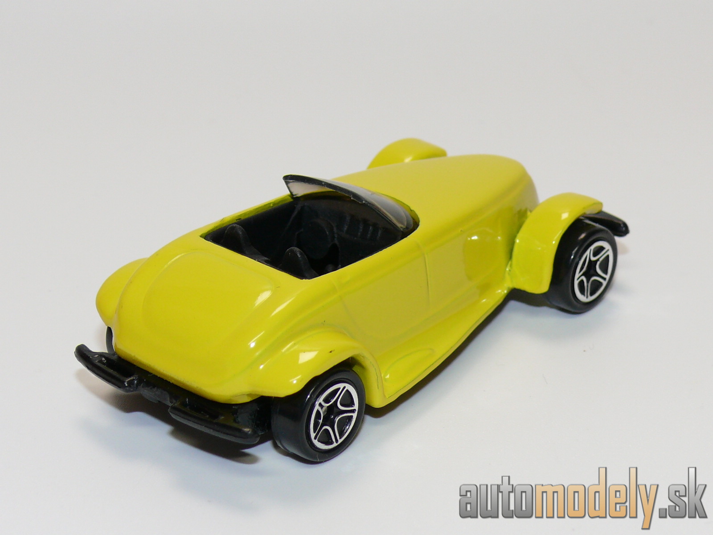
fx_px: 2163
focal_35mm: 105
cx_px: 356
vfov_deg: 14.1
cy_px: 268
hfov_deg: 18.7
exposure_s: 1/30
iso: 100
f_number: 4
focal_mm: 13.7
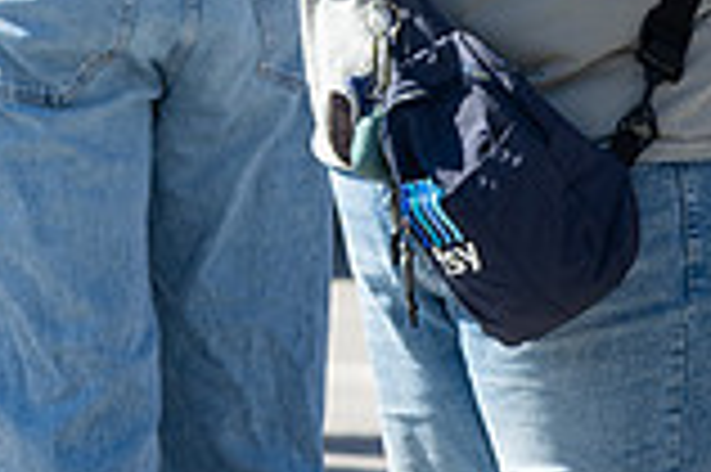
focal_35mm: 507
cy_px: -483
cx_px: 80
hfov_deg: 4.1
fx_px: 10003
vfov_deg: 2.7
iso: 80
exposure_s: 1/500
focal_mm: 70
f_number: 3.5
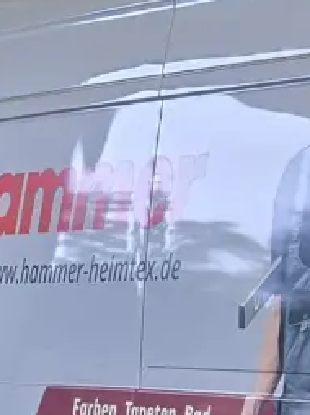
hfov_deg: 8.0
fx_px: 2081
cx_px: 710
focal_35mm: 174
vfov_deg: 11.3
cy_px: 425
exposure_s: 1/100
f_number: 1.7
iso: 125
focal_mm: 6.3
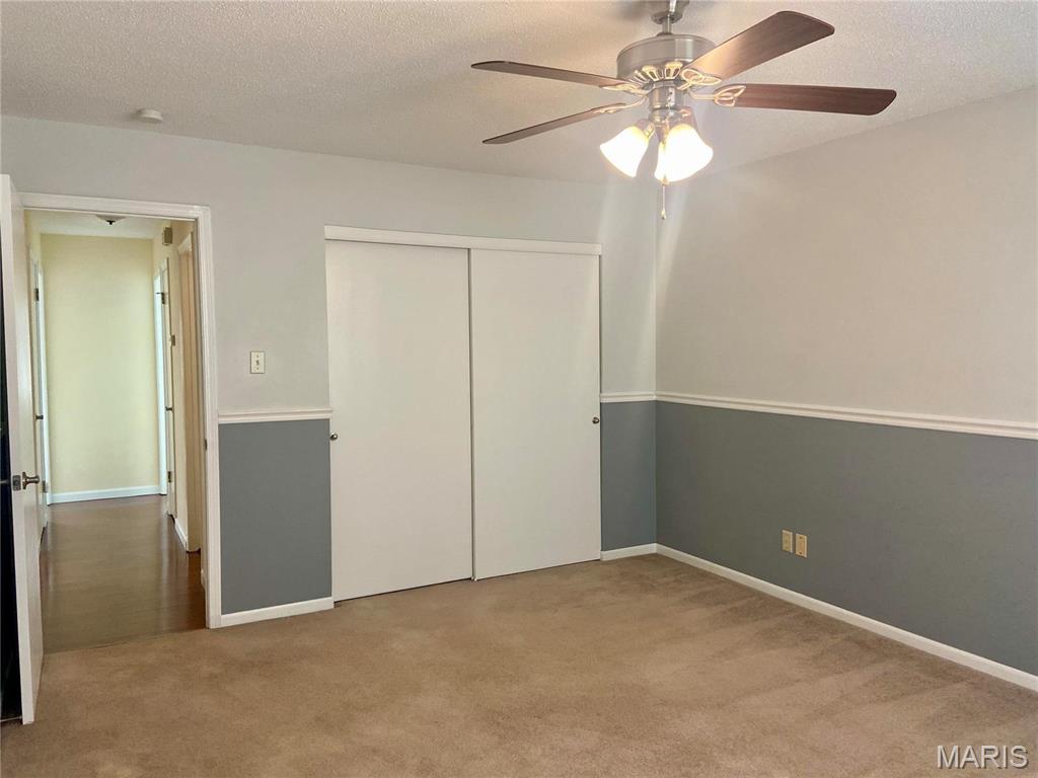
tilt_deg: -1.9
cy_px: 389
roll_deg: -0.5
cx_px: 519
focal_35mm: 26
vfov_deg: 53.1
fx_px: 780
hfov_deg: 67.3
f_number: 1.8
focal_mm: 4.25
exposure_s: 1/60
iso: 160
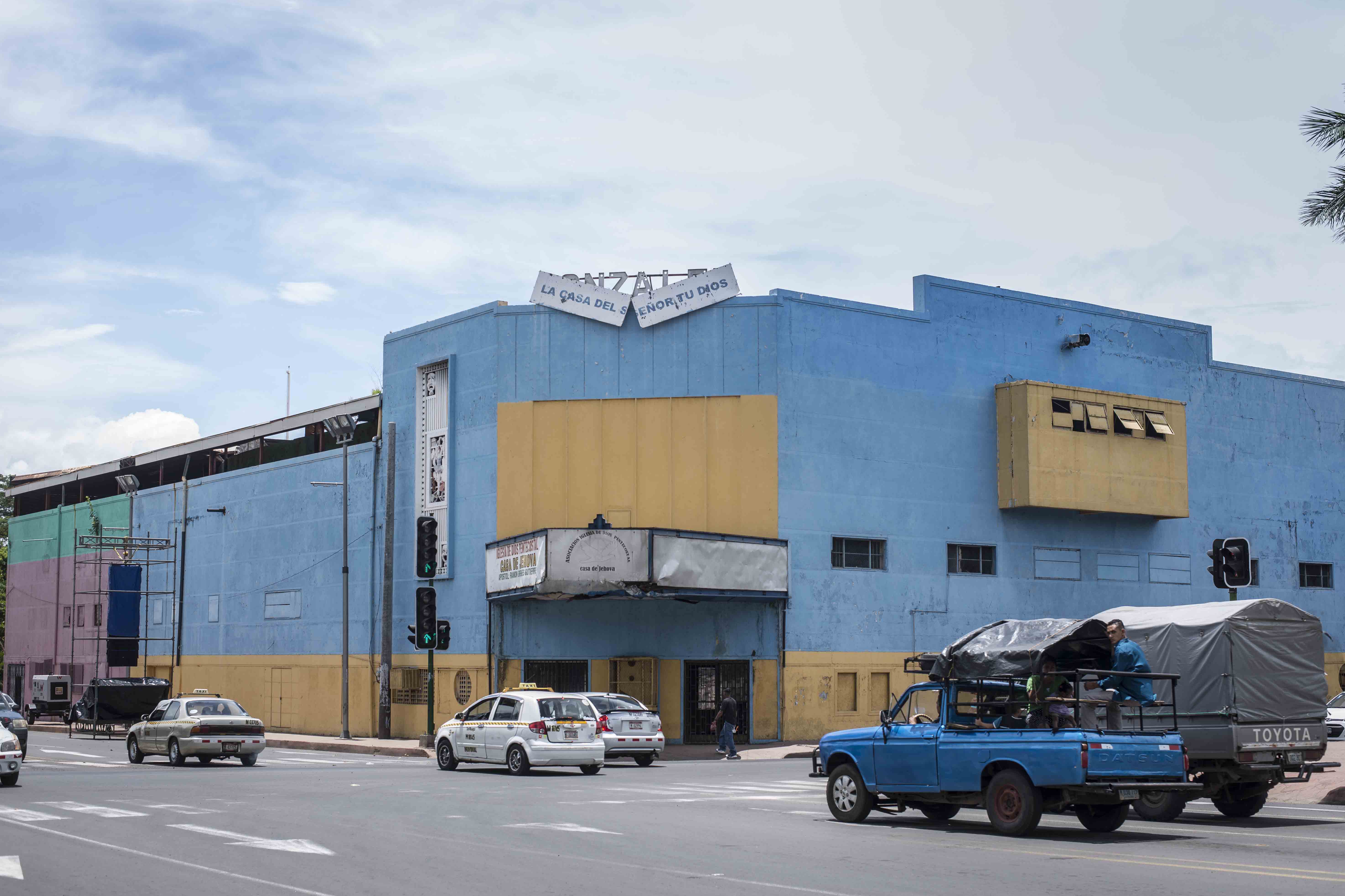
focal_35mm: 51
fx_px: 1905
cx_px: 671
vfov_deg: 26.5
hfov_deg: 38.9
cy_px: 442
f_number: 6.3
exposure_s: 1/250
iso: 50
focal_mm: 50
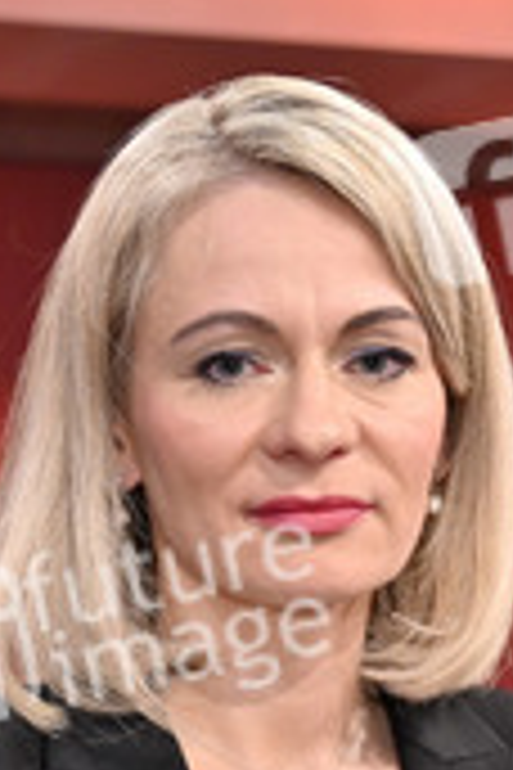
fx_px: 1603
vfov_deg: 25.0
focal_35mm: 75
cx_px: 232
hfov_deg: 18.2
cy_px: 856
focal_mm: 32
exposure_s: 1/200
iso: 1600
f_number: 2.8
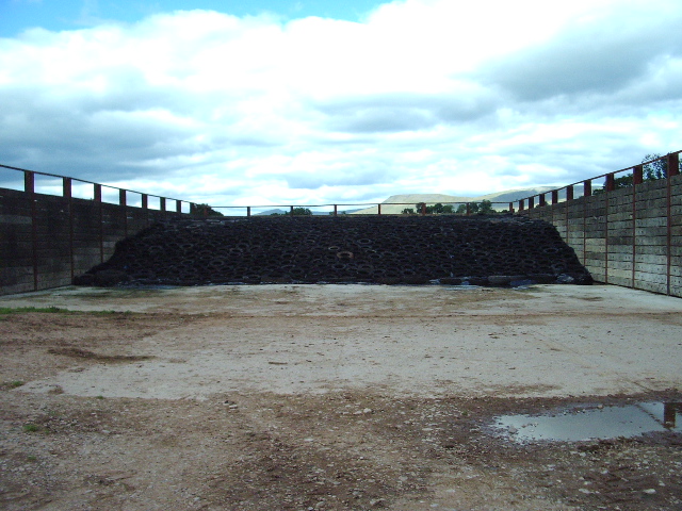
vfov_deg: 40.7
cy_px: 256
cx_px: 341
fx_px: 690
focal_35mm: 35
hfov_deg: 52.6
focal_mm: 5.8
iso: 400
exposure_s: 1/1000
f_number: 4.3
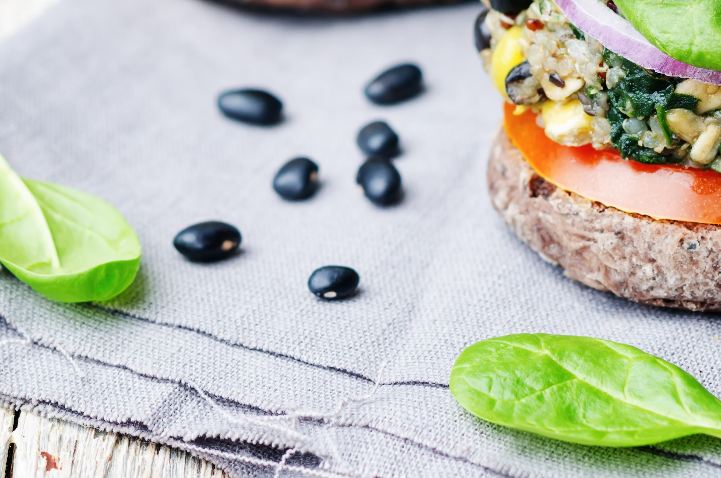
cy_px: -53
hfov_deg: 11.5
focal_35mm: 179
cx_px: 233
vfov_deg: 7.6
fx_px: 3578
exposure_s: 1/50
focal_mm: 50
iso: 100
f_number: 4.5
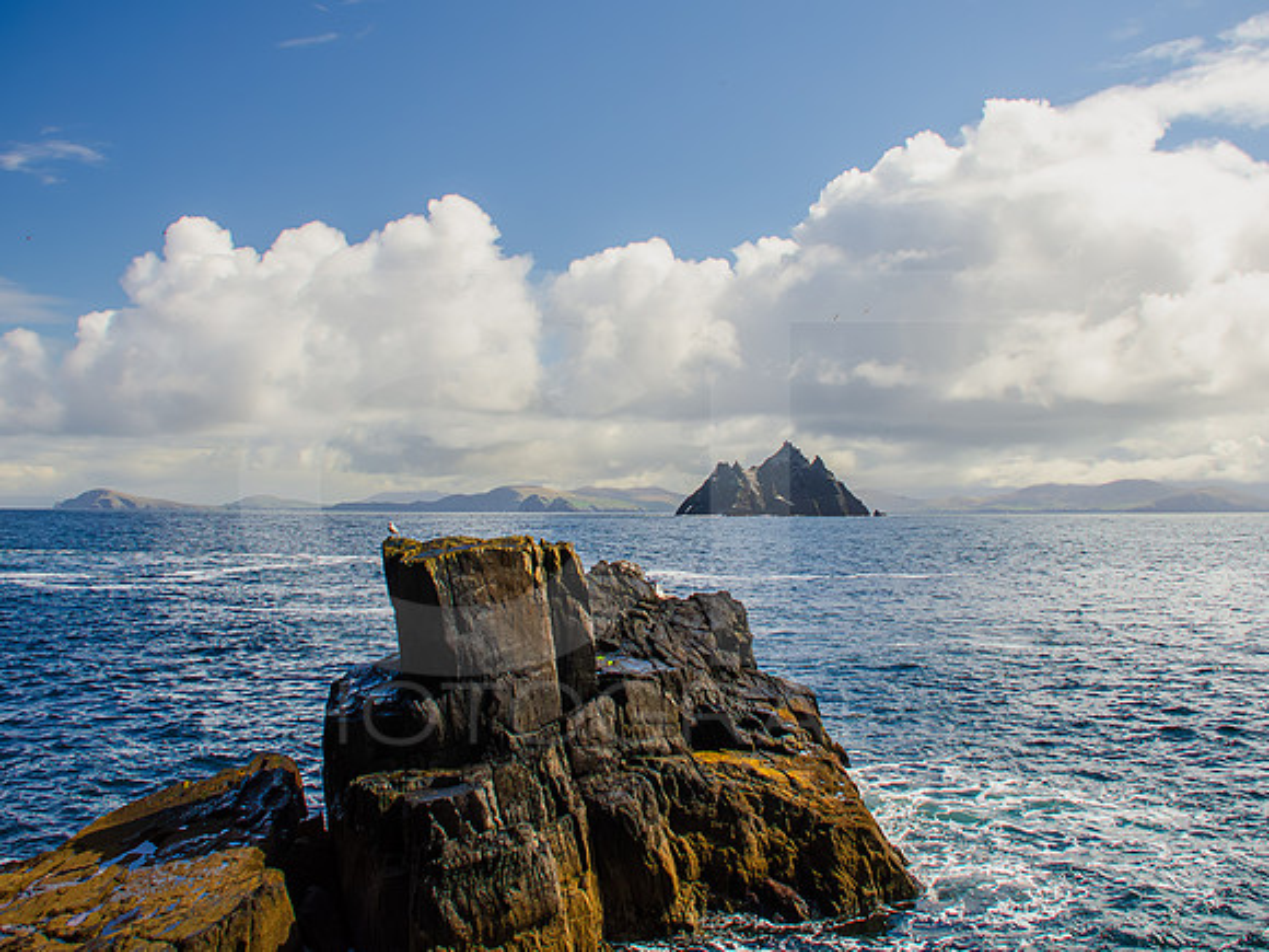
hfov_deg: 56.5
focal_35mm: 32
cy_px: 435
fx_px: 1180
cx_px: 660
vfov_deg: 43.9
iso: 500
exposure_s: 1/1000
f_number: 5.6
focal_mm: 18
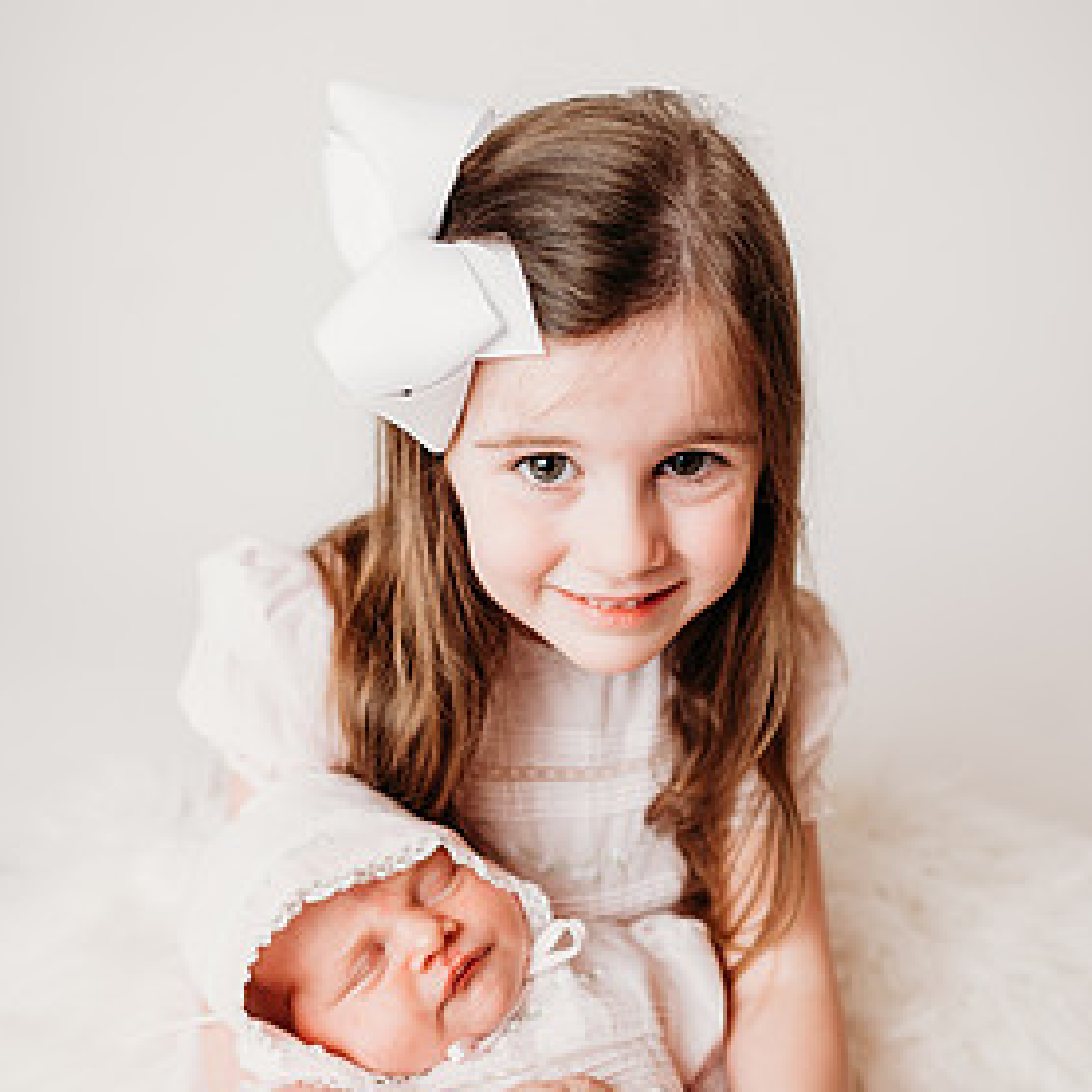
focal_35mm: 33
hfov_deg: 49.7
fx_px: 1178
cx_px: 577
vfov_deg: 49.2
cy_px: 695
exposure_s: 1/200
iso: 100
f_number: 2.8
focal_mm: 24
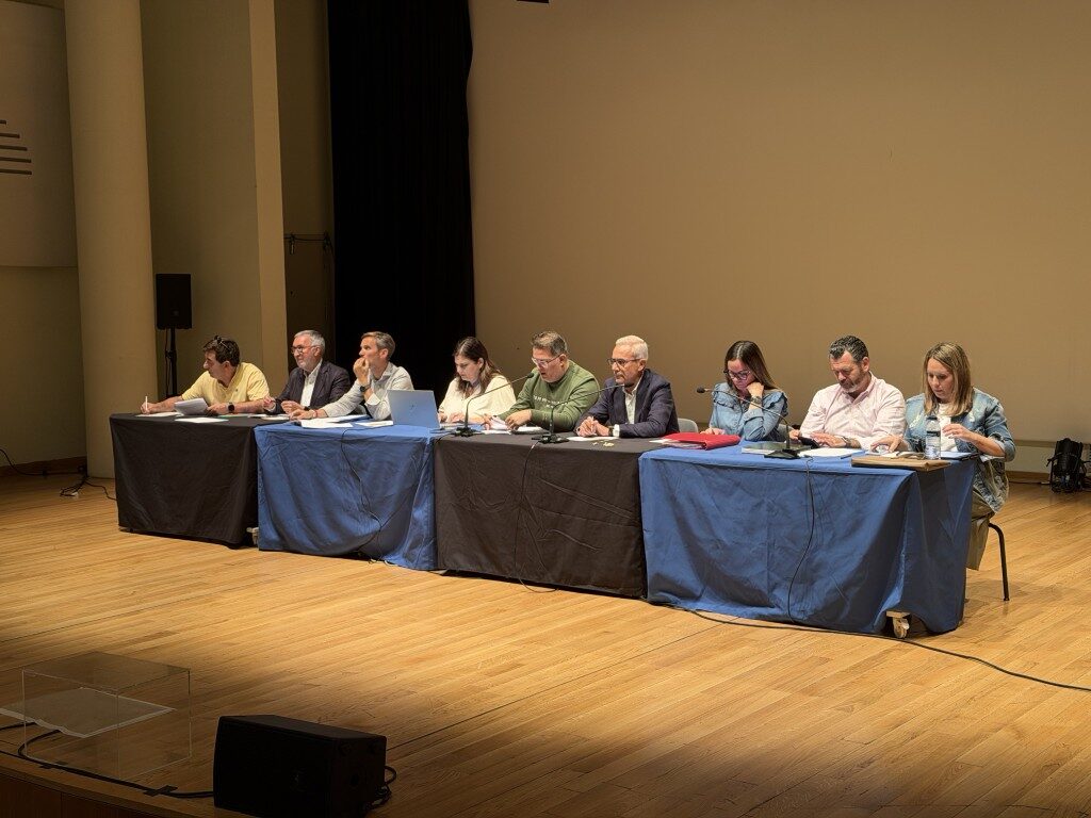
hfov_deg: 39.7
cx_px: 546
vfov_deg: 30.3
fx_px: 1513
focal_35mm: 48
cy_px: 409
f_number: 1.78
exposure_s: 1/50
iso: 160
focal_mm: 6.76
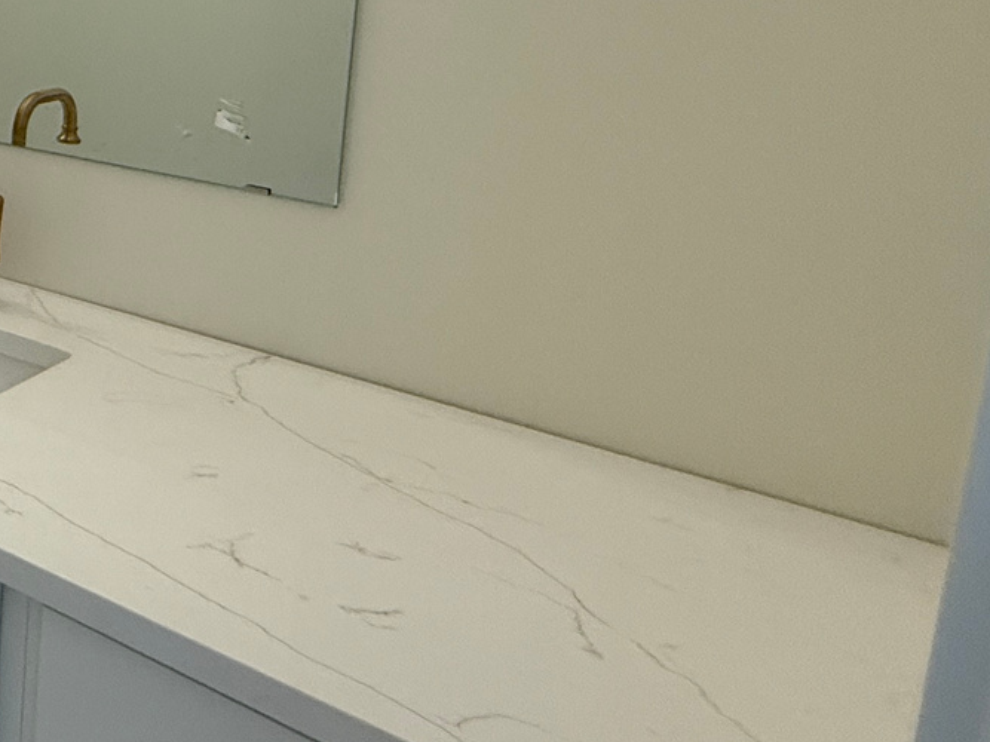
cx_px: -506
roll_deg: +1.0
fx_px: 1230
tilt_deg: -9.0
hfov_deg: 28.2
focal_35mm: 43
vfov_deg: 31.6
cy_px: 45
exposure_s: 1/120
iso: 200
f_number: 2.2
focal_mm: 2.22
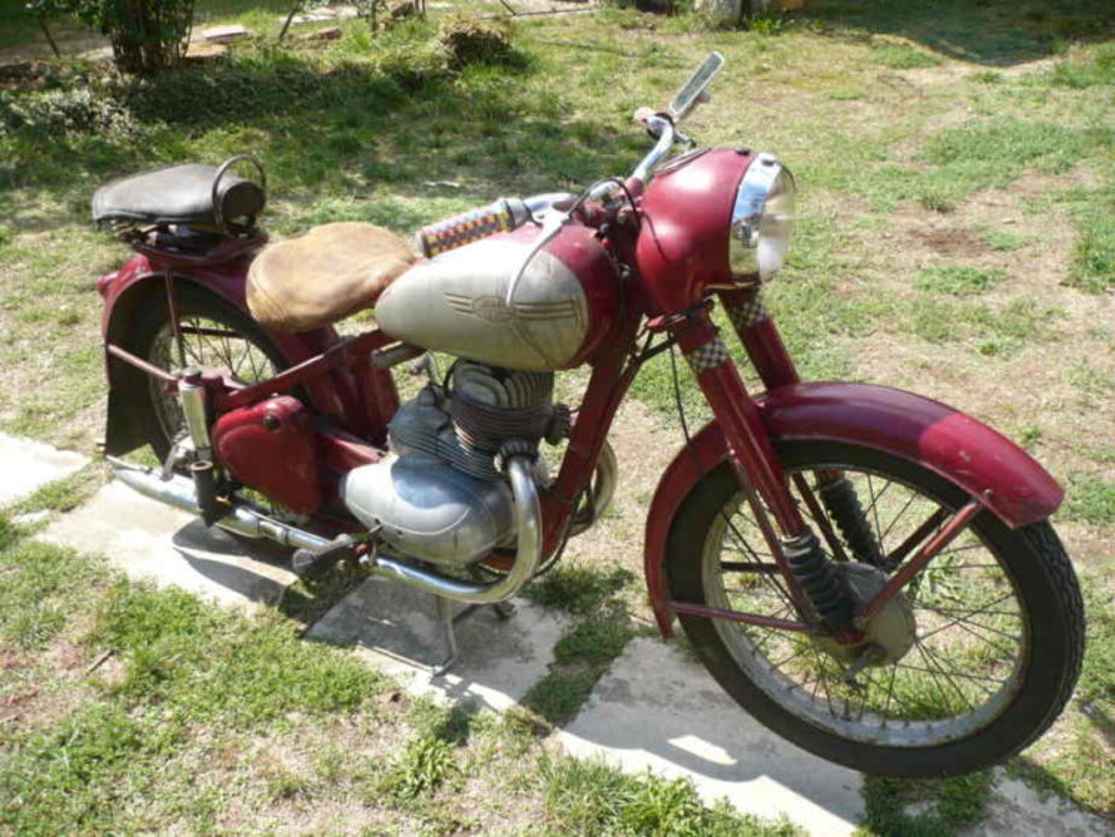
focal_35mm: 35
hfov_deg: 52.6
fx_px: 1128
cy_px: 418
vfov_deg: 40.7
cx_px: 558
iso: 100
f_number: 2.8
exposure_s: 1/640
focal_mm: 5.8
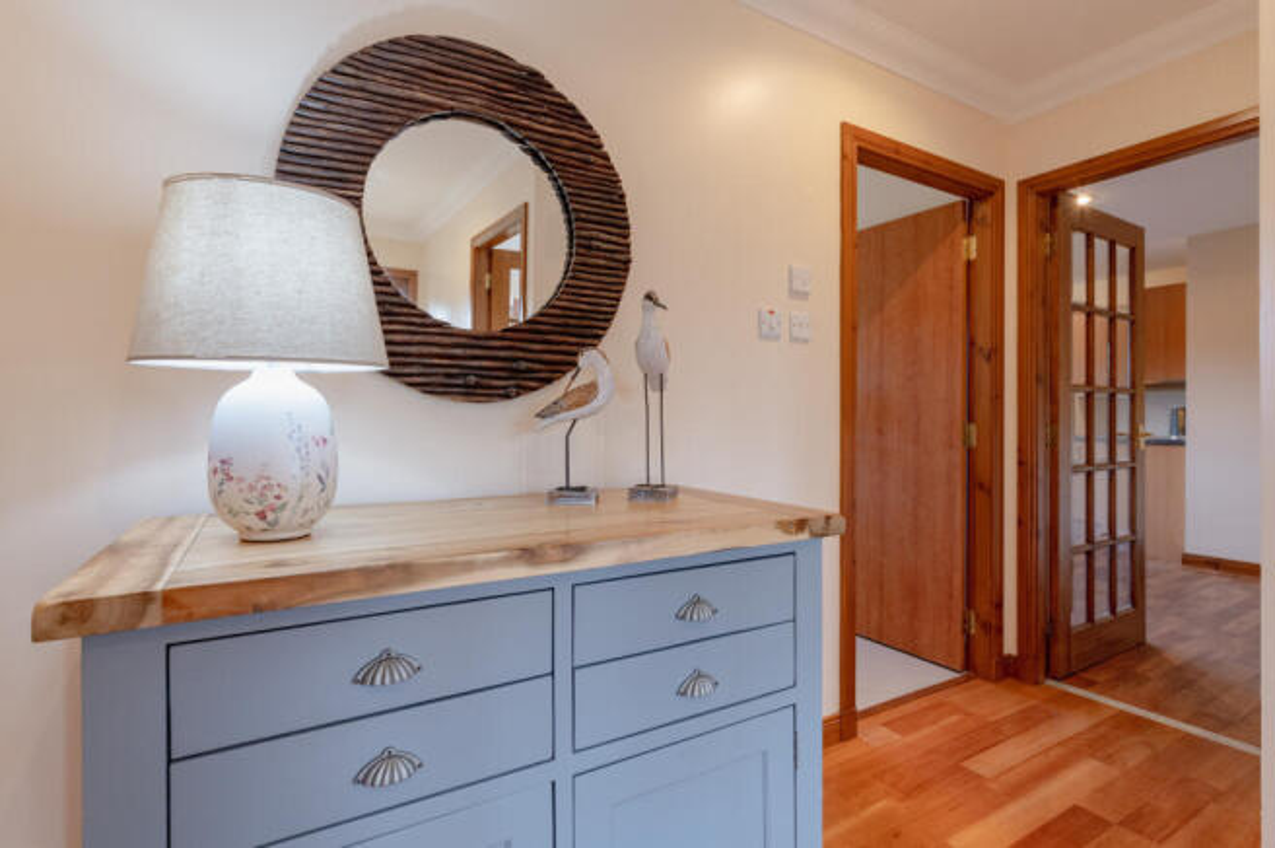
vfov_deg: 70.3
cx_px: 638
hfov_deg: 93.3
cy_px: 424
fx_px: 601
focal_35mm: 17
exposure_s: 1/20
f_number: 8
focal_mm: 17
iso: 800
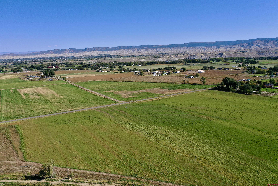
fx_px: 216
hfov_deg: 65.5
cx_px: 139
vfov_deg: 46.4
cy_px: 93
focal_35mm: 28
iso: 100
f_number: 6.3
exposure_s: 1/640
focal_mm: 10.26
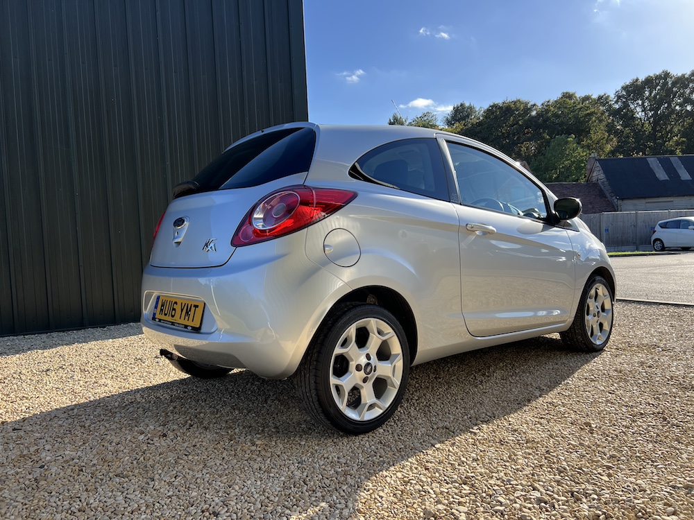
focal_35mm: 26
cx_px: 347
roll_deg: +3.1
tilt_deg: -3.3
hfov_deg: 67.3
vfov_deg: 53.1
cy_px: 260
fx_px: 521
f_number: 1.5
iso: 50
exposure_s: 1/1645
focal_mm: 5.7
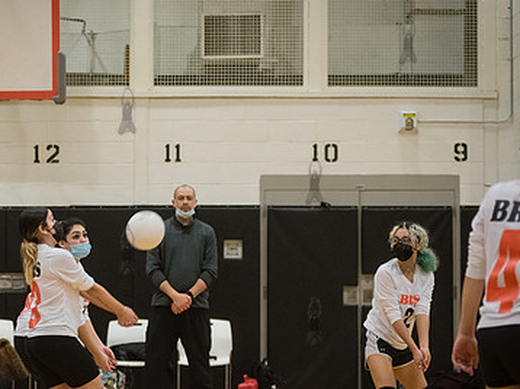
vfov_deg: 11.3
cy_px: 249
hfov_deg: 15.0
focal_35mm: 131
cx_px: 126
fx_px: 1967
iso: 5000
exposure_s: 1/400
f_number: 3.2
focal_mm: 80
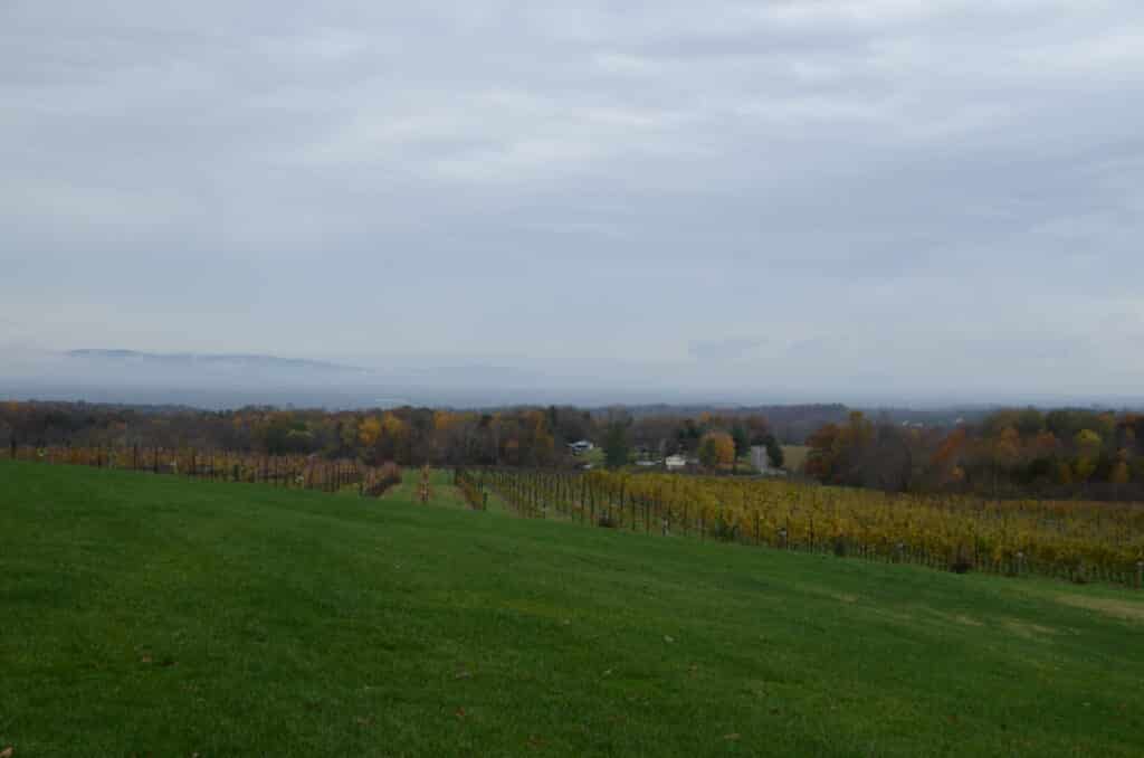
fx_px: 1522
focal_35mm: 48
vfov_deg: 27.9
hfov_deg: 41.2
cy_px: 379
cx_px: 572
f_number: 6.3
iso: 100
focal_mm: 32
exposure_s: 1/160
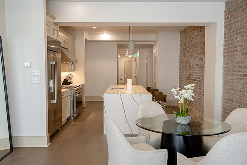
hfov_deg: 53.4
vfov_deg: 37.1
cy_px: 82
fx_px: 246
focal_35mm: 36
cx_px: 124
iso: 800
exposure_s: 1/100
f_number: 4
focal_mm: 35
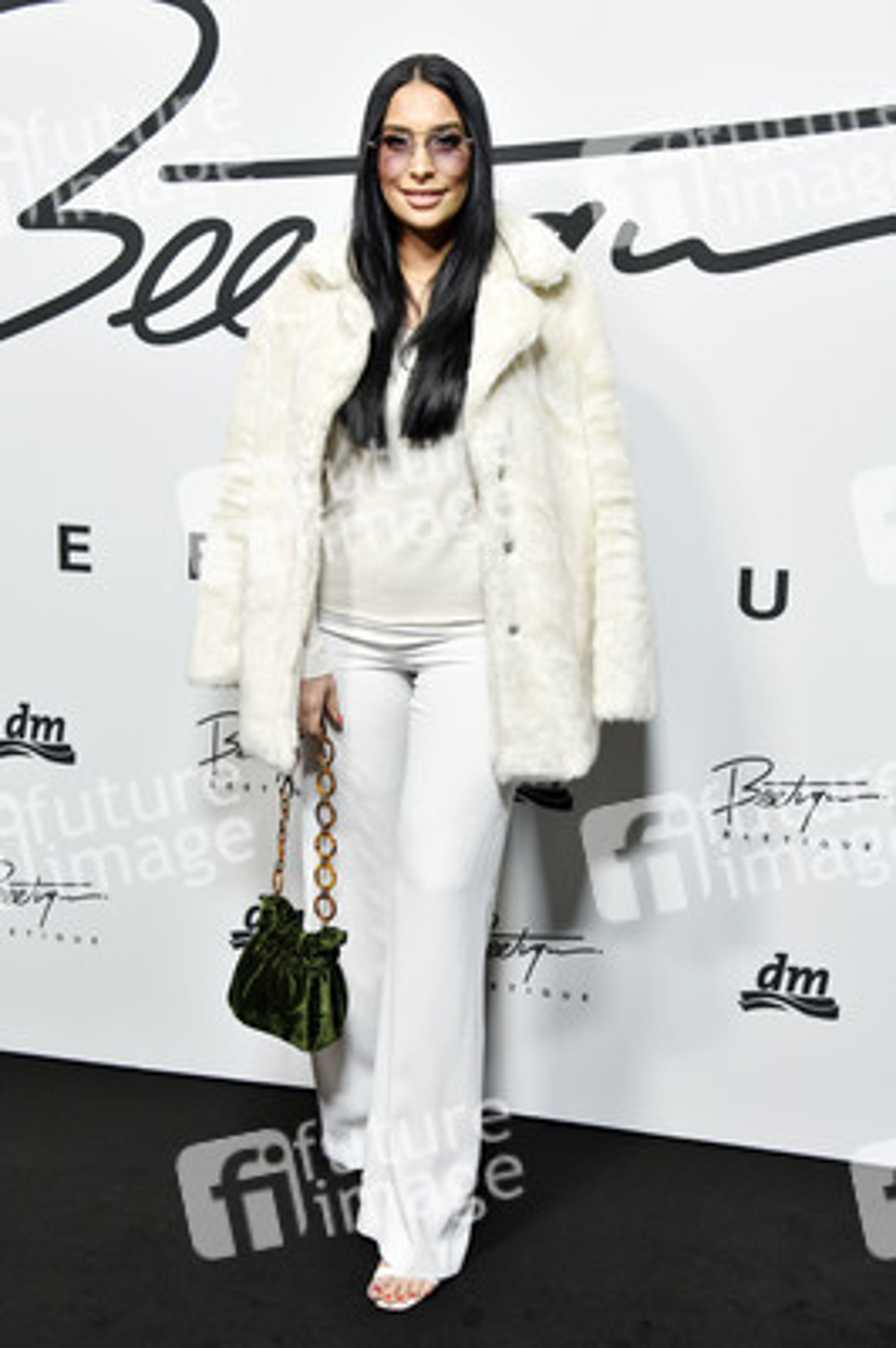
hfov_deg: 28.0
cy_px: 674
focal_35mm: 48
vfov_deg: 41.1
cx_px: 448
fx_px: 1795
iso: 640
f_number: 6.3
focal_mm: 48
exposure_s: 1/160
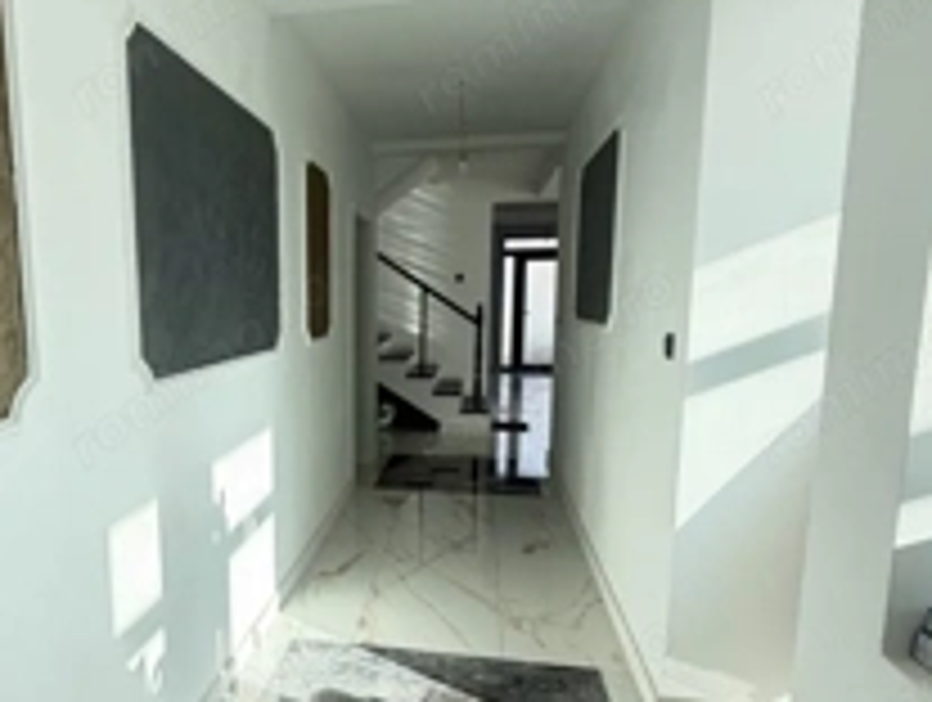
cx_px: 297
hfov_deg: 63.3
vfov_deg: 51.2
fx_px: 728
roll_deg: +0.5
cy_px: 418
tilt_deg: -7.5
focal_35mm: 27
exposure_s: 1/179
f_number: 2.2
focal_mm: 2.22
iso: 40
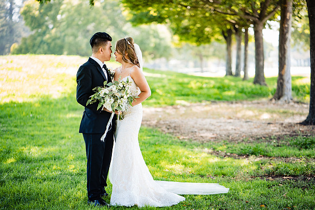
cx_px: 158
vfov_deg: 16.1
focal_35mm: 85
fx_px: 744
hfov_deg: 23.9
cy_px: 105
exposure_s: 1/200
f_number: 2
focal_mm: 85
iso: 160
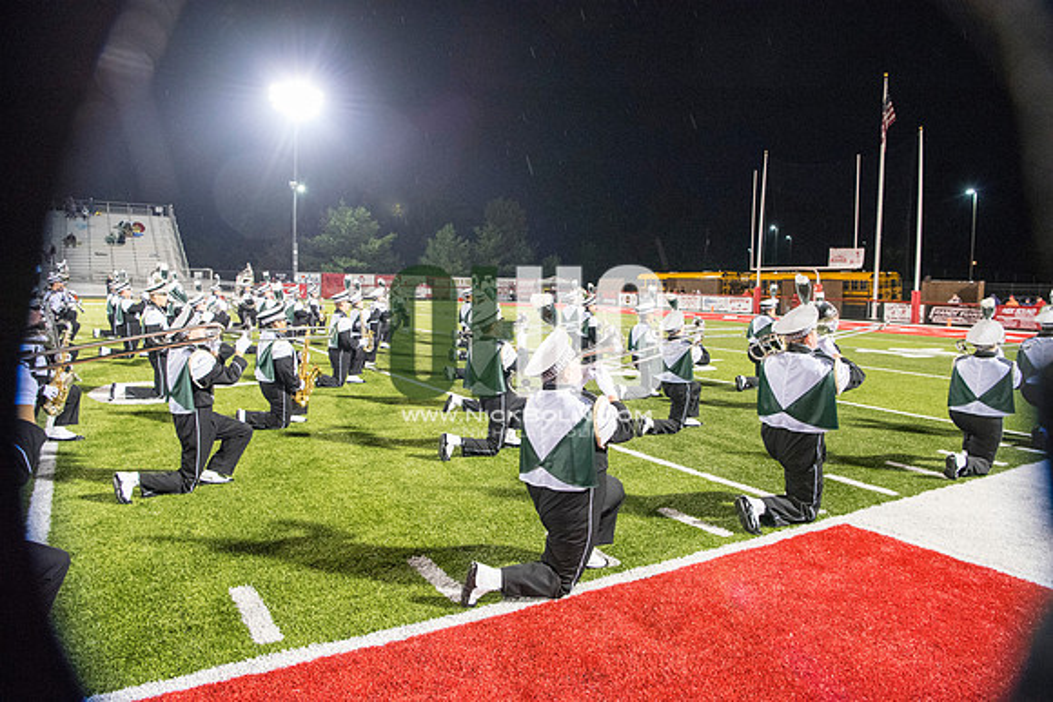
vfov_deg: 53.2
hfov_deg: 73.7
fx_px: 702
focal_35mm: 24
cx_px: 526
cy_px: 351
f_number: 5.6
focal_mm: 24
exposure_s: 1/125
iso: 5000
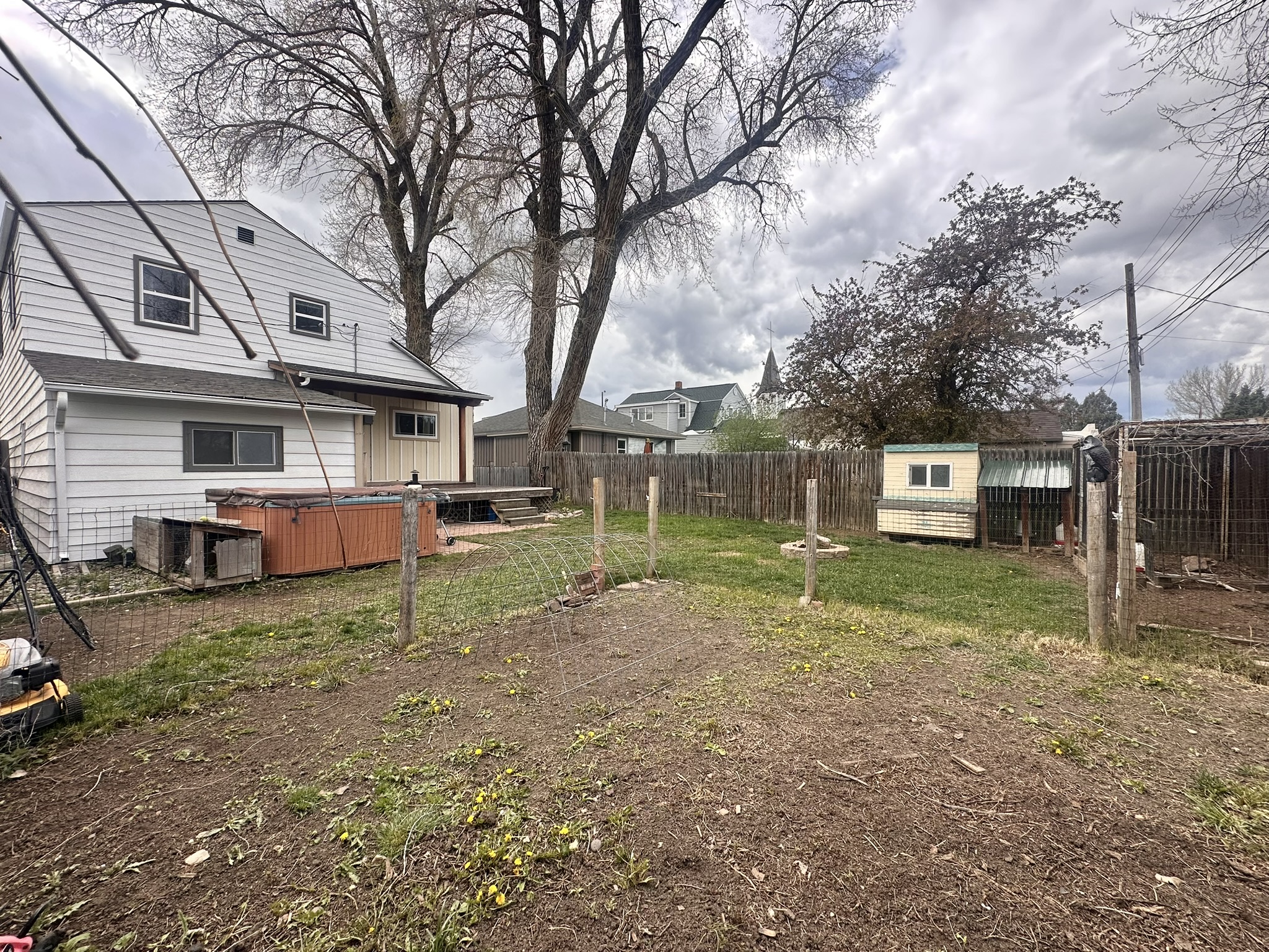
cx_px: 634
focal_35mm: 14
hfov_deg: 102.1
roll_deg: -0.4
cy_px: 476
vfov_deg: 85.7
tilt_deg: +0.0
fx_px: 513
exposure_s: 1/997
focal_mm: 2.22
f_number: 2.2
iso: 40
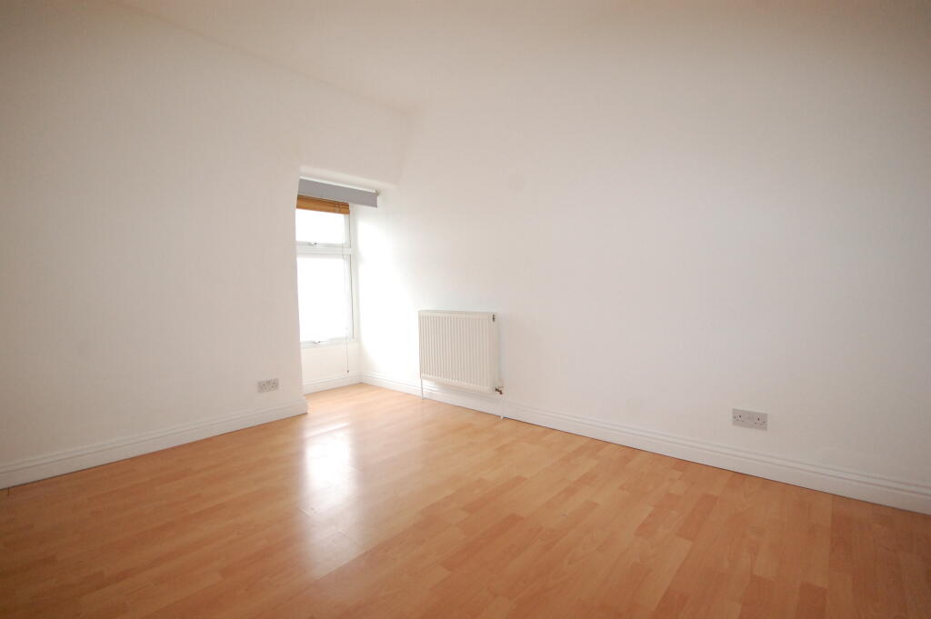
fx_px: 388
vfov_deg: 77.2
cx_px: 466
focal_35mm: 15
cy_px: 310
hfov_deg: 100.4
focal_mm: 10
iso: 1600
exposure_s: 1/200
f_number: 5
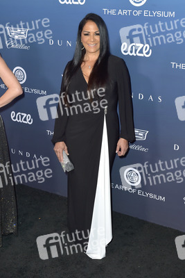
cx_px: 92
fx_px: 400
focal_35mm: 52
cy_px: 139
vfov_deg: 38.2
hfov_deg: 26.0
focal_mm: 52
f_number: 5.6
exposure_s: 1/250
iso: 320
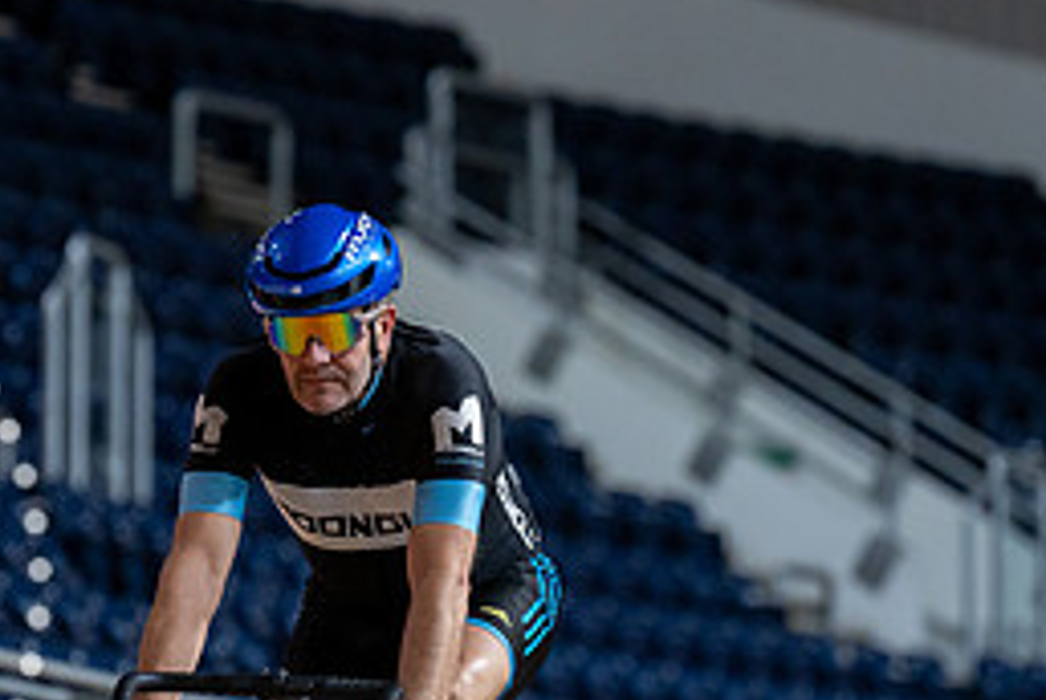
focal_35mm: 329
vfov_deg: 4.2
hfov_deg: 6.3
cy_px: 368
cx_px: 301
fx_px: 9570
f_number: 2.8
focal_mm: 146
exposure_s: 1/800
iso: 3200
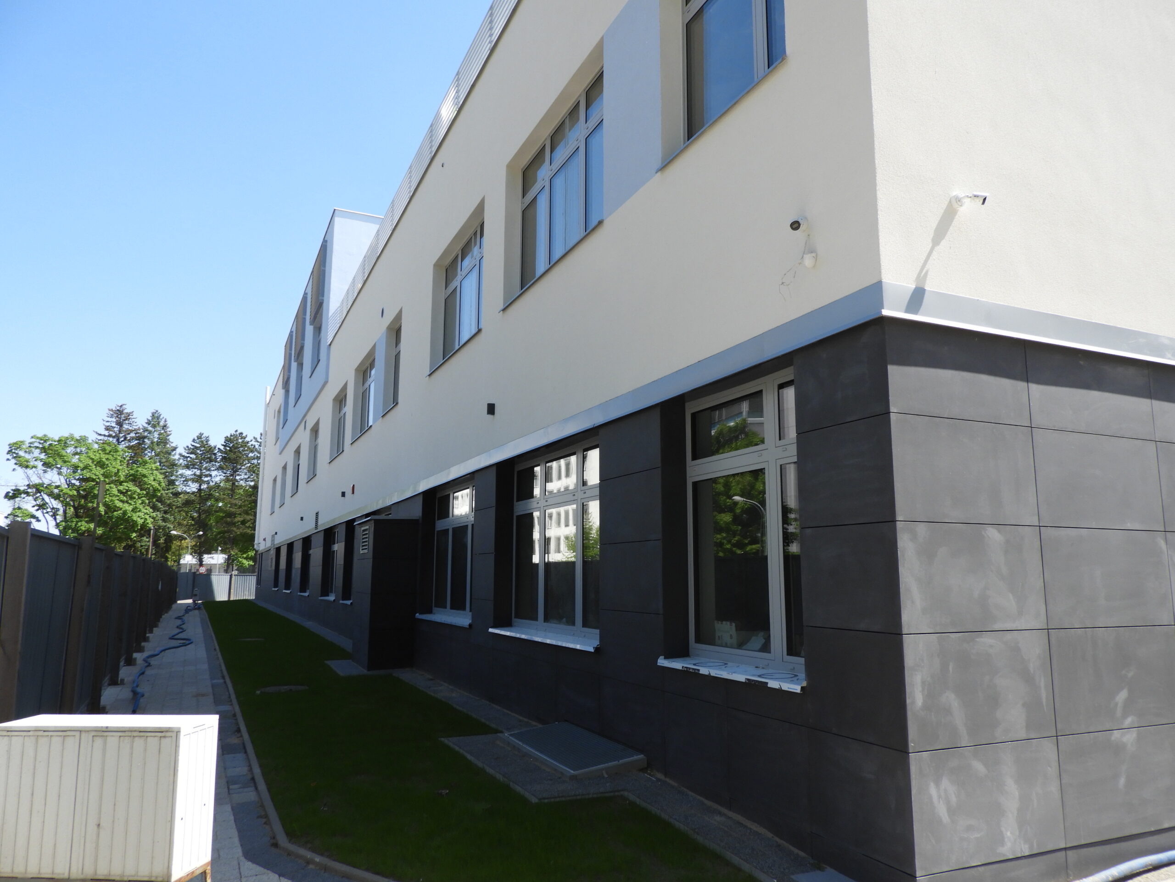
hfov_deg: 71.6
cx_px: 588
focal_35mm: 24
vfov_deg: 56.8
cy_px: 441
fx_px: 815
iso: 100
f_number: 3.3
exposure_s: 1/640
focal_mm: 4.3
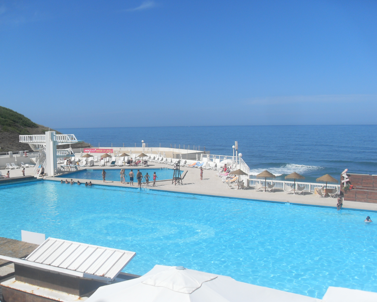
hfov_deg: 49.0
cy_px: 150
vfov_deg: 40.1
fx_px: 413
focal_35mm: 37
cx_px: 175
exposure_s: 1/350
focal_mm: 6.3
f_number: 7
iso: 80
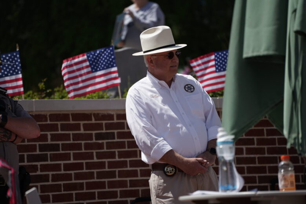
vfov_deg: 4.6
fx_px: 2550
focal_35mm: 300
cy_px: 102
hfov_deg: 6.9
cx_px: 153
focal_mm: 300
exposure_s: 1/640
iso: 100
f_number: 6.3
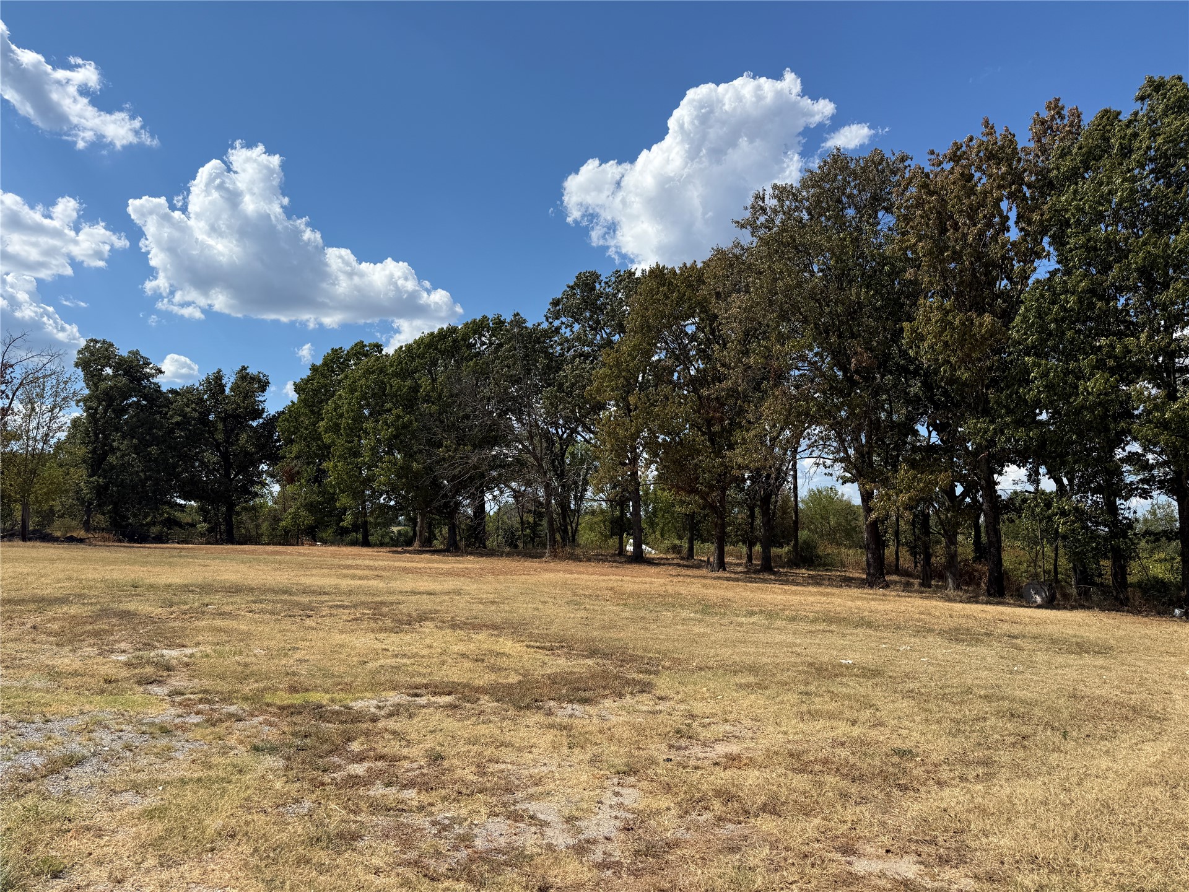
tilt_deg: +6.2
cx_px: 594
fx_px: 824
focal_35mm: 24
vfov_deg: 56.8
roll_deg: -1.0
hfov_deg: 71.6
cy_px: 446
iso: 80
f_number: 1.78
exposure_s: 1/5714
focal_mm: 6.76
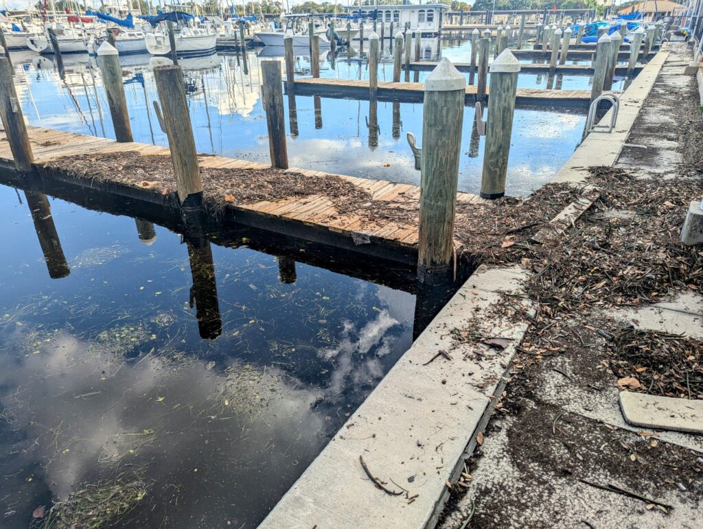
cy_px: 264
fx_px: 488
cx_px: 352
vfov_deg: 56.9
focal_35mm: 24
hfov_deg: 71.5
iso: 33
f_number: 1.85
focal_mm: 6.81
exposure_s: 1/770
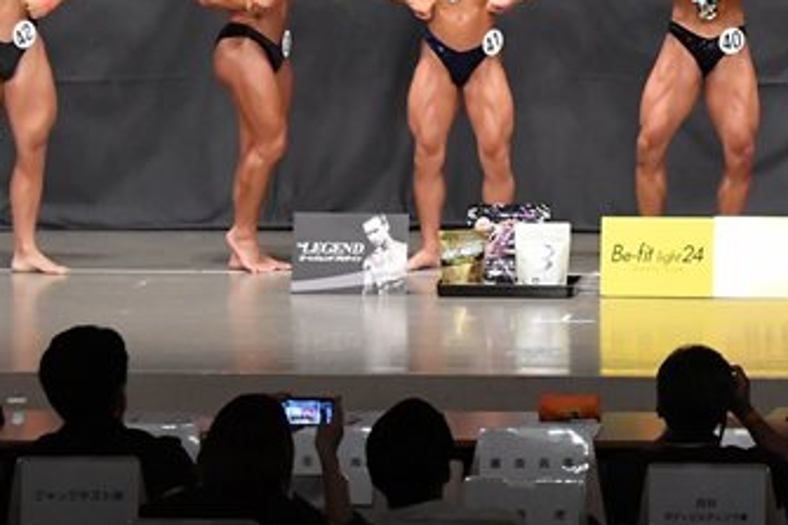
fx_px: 4704
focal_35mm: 215
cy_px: 73
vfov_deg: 6.4
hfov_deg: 9.5
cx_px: 756
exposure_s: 1/400
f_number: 5.6
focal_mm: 62
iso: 6400
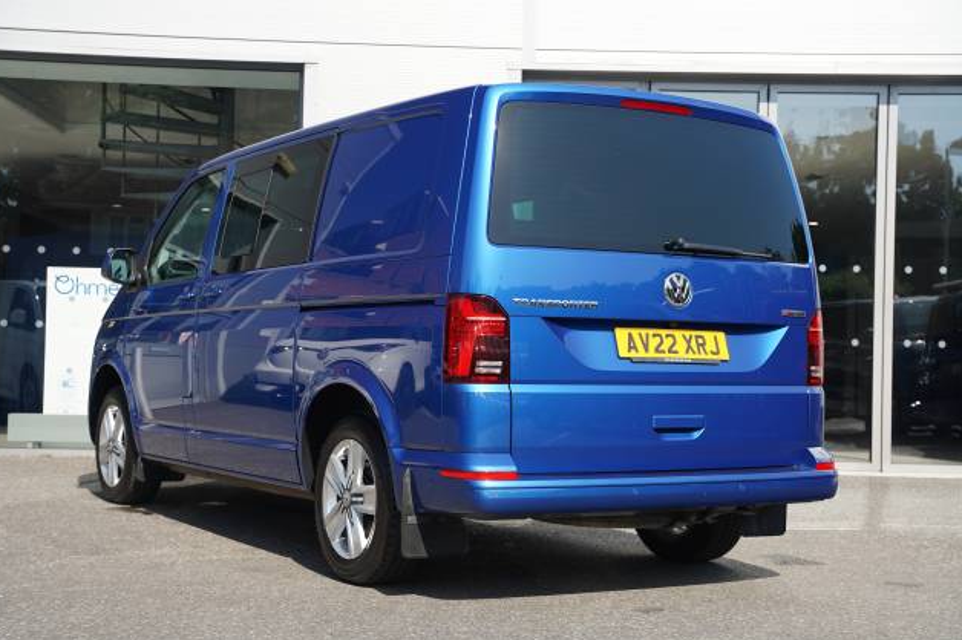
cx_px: 473
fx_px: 1413
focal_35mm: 53
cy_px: 325
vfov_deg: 25.5
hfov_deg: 37.6
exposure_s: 1/200
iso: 100
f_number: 4.5
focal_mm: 51.9
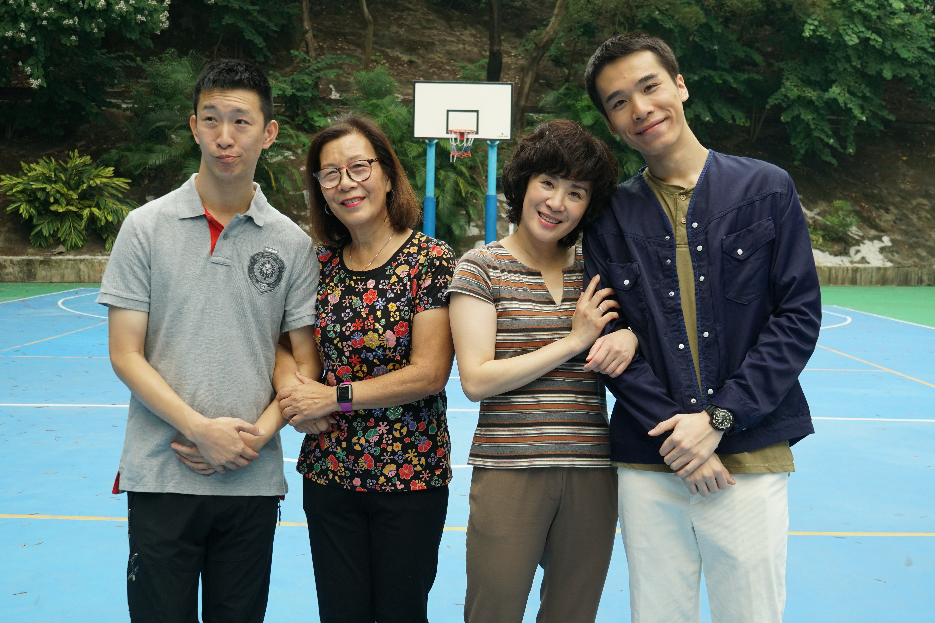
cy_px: 312
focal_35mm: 42
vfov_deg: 31.9
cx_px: 468
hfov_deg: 46.4
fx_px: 1091
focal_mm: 28
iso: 500
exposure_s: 1/250
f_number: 6.3
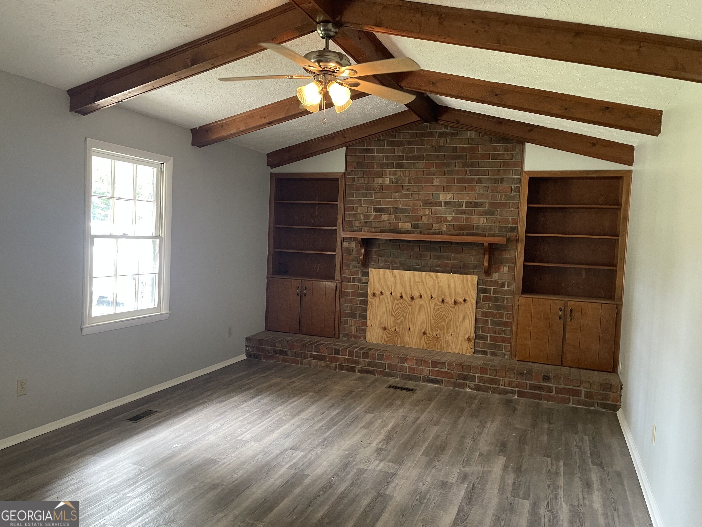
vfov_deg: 53.1
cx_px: 351
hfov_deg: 67.3
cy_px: 264
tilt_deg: -3.0
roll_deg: -2.9
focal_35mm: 26
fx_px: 527
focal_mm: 4.2
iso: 250
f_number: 1.6
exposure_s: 1/60
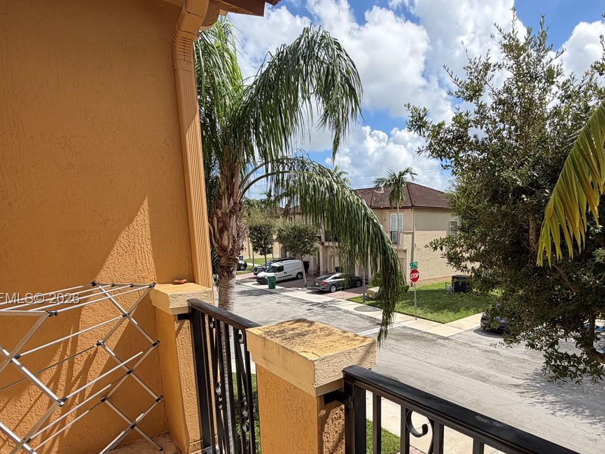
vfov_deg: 59.8
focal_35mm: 22
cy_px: 299
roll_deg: +0.4
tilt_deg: -11.2
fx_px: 385
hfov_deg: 75.3
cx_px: 370
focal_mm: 2.22
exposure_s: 1/770
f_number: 2.2
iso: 25
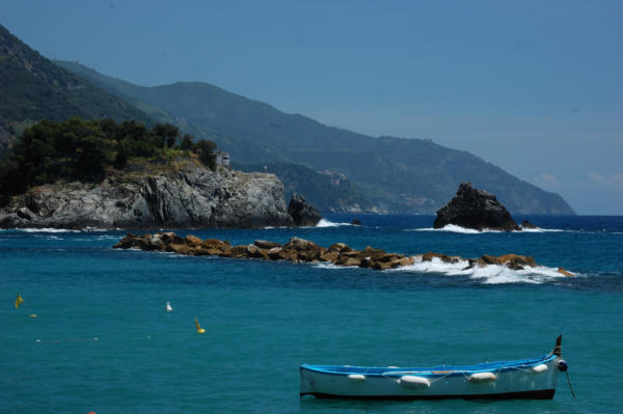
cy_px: 207
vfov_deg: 12.2
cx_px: 312
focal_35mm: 112
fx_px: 1945
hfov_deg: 18.2
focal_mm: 75
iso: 200
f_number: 16
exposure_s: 1/80
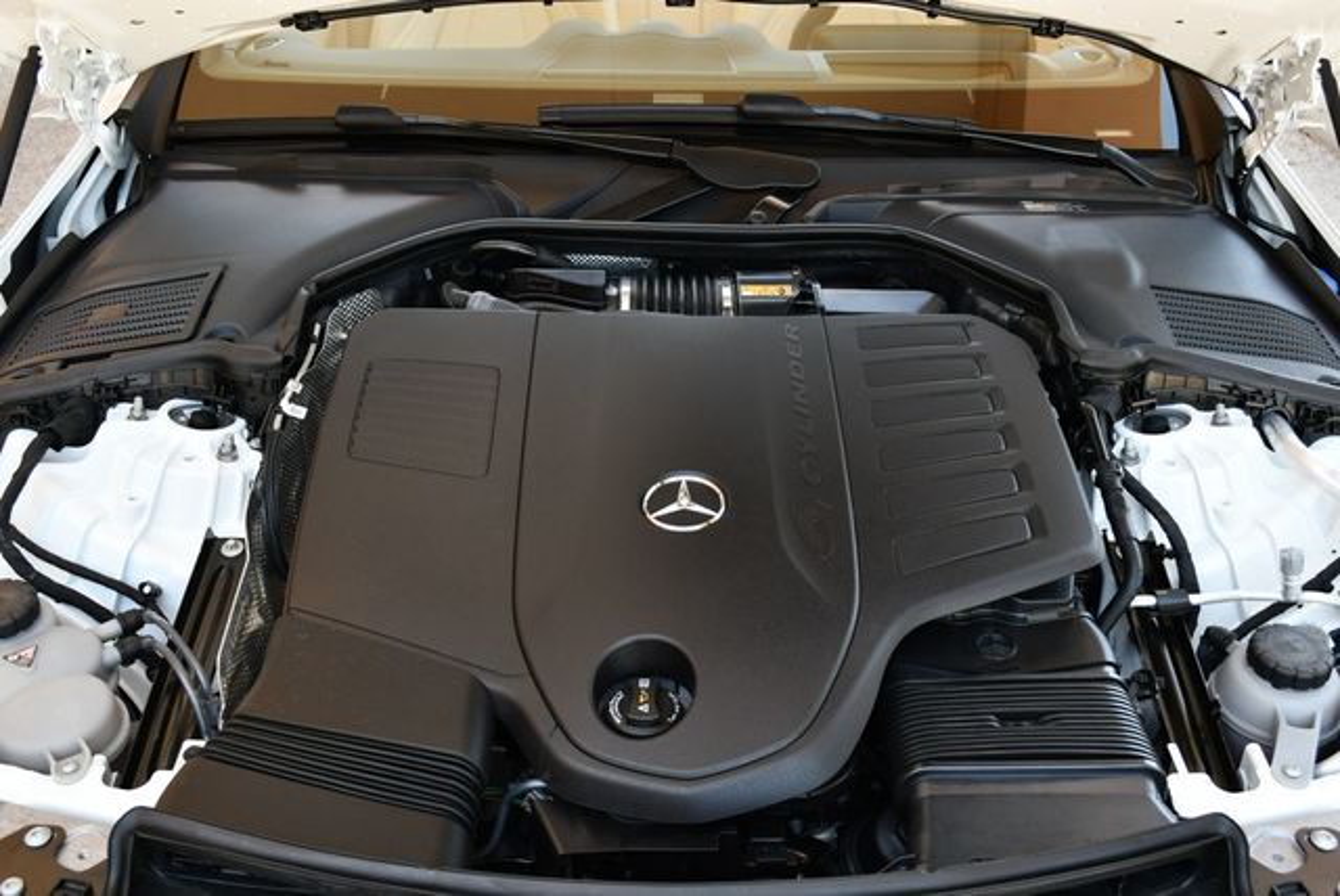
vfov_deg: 36.9
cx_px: 670
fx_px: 1341
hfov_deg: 53.1
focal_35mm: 36
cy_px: 448
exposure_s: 1/250
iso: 400
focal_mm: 18
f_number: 4.5
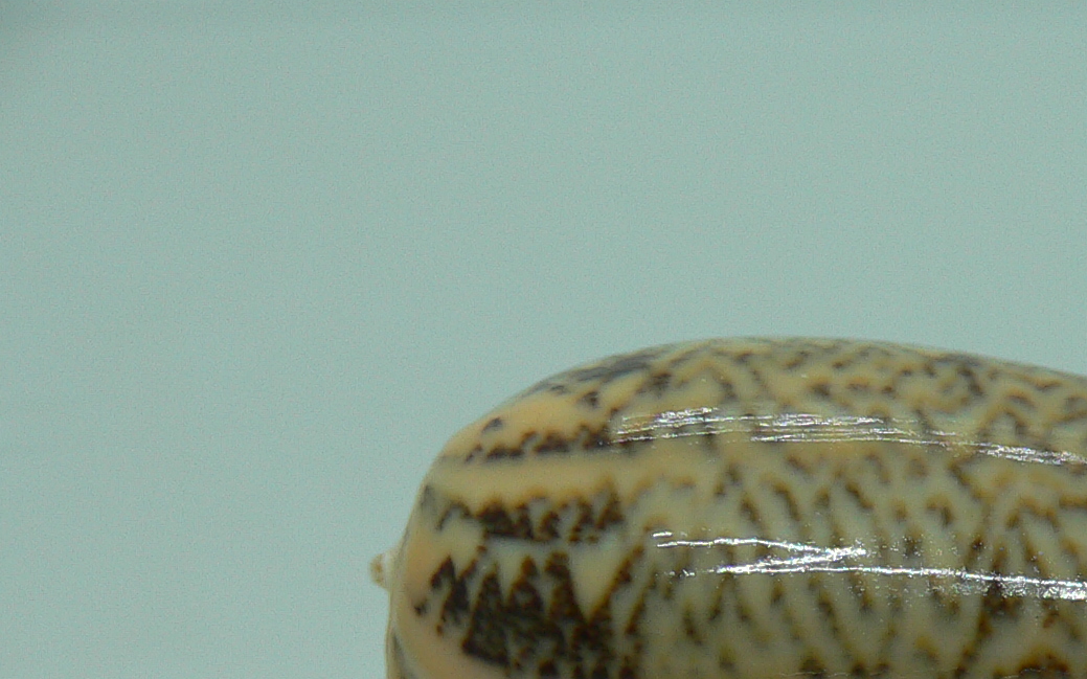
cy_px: 769
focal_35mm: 72
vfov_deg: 17.4
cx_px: 937
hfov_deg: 27.7
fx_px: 2133
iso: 80
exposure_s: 1/60
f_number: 2.8
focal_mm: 4.6
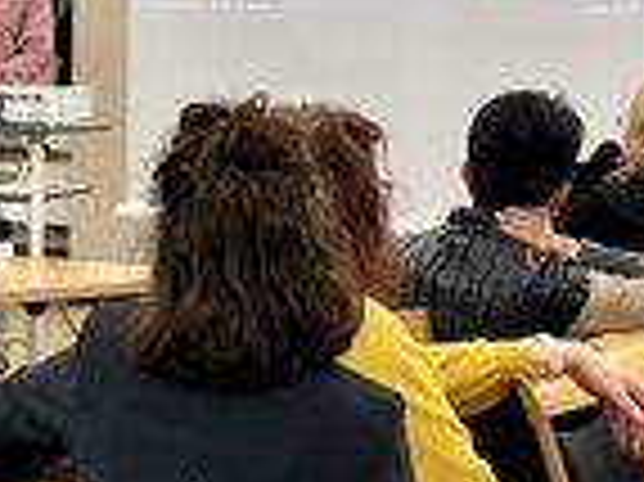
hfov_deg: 14.3
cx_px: -113
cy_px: 122
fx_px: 2491
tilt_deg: -4.6
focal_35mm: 134
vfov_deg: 11.0
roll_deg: -0.6
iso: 125
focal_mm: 6.86
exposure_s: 1/50
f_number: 1.78
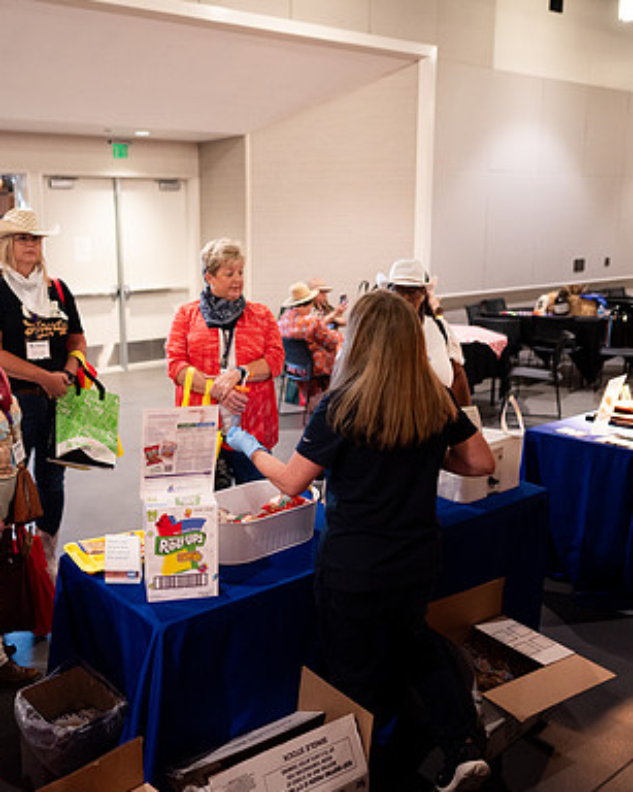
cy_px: 397
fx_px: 797
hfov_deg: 42.9
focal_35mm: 34
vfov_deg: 52.9
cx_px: 221
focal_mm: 24
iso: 1250
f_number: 1.8
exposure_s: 1/200
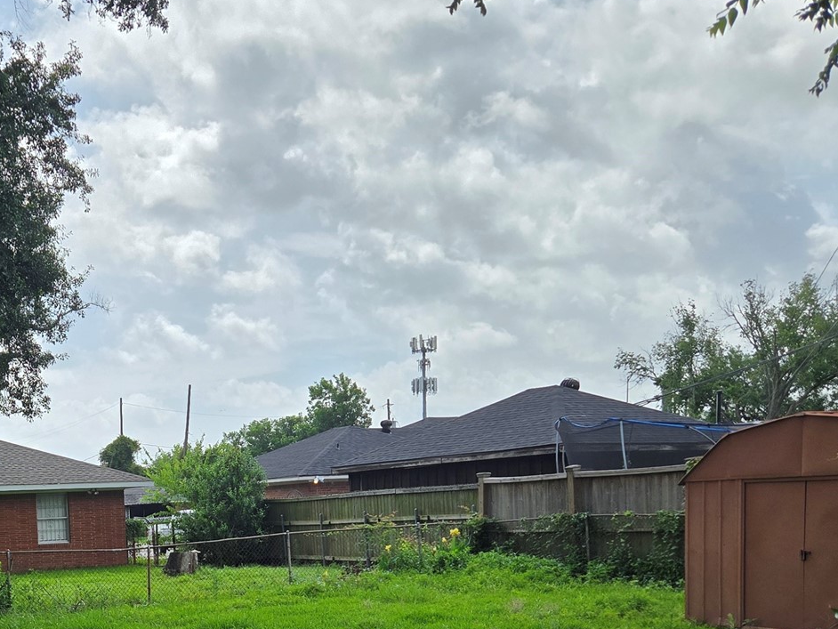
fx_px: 1211
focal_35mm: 50
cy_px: 627
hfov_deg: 36.0
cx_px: 97
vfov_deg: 27.5
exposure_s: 1/2921
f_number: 1.8
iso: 32
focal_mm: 5.4
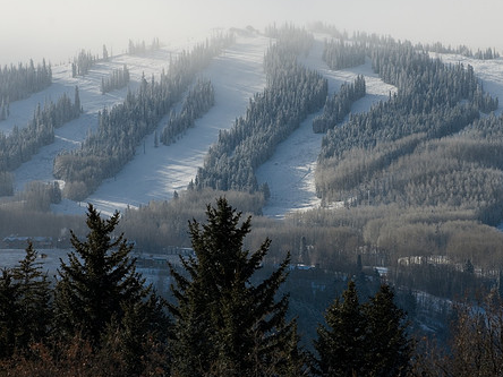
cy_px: 185
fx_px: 3700
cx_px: 283
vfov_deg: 5.8
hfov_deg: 7.8
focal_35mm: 255
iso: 100
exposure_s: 1/320
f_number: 9
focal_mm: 135
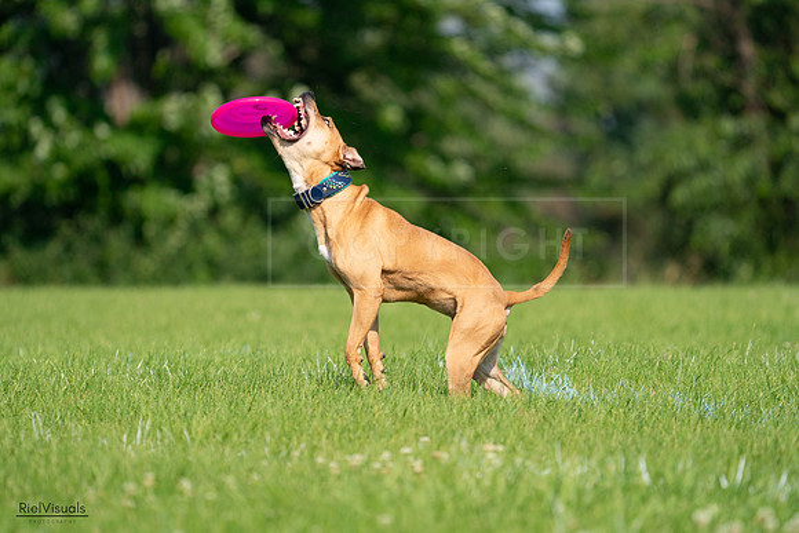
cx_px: 400
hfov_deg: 5.5
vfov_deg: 3.7
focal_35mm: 374
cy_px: 266
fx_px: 8302
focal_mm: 374
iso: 800
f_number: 6.3
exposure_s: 1/4000
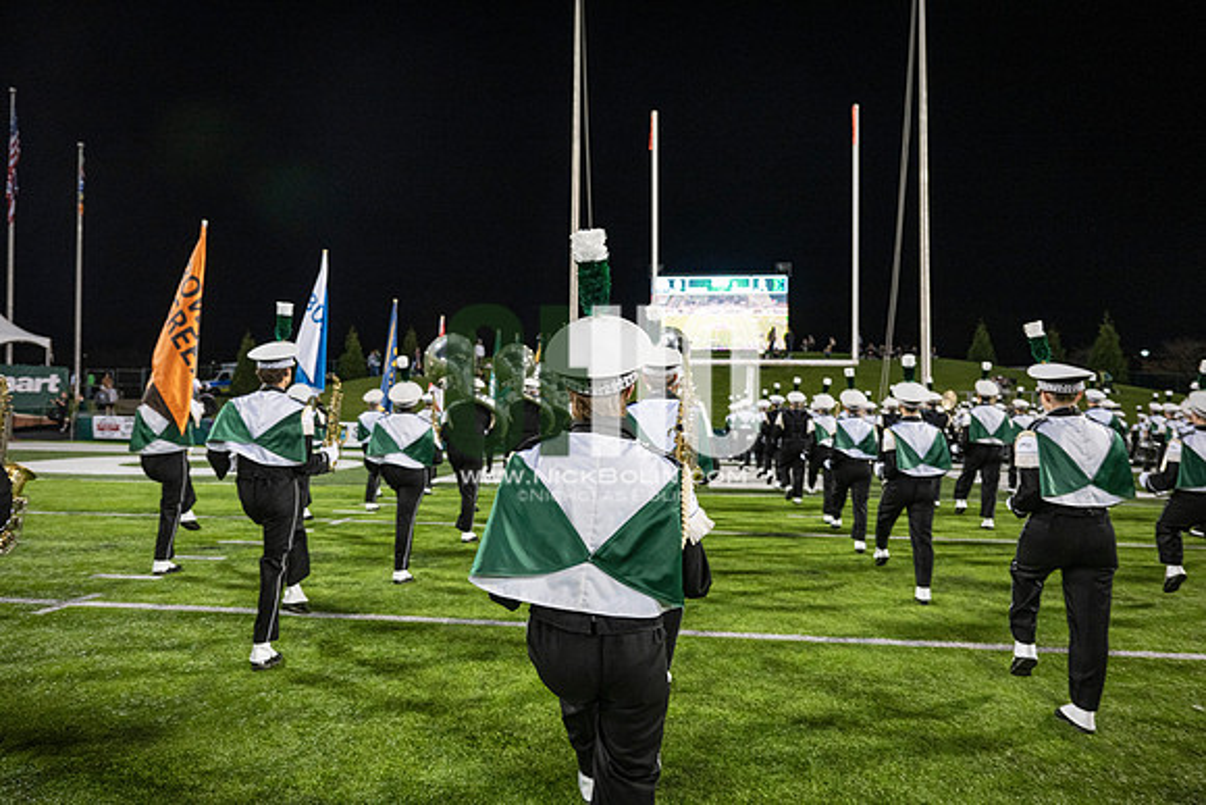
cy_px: 402
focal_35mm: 24
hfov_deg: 73.7
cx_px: 603
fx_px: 804
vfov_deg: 53.2
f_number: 3.2
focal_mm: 24
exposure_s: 1/500
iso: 1250
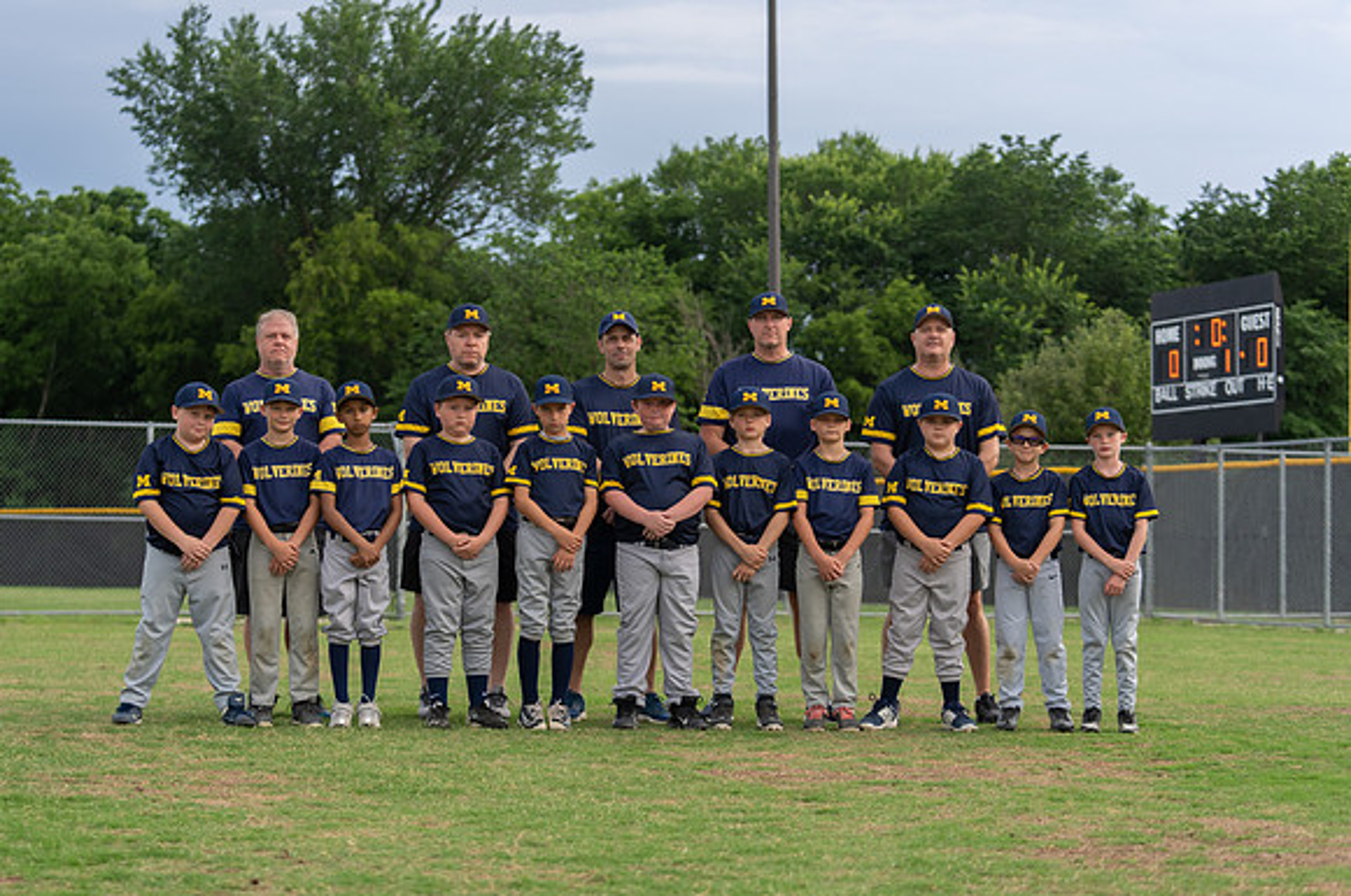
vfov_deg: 17.8
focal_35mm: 77
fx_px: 2869
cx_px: 633
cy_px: 477
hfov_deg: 26.5
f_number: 3.2
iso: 200
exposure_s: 1/320
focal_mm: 70
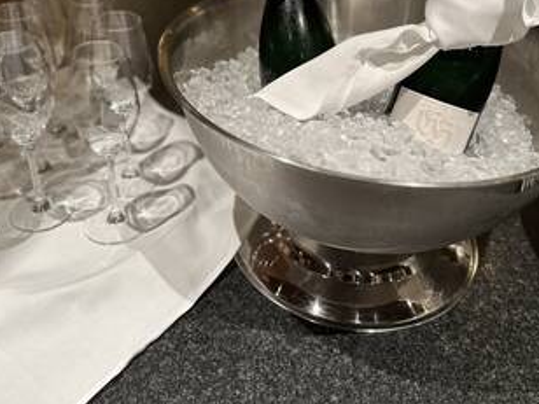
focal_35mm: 39
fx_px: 607
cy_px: 92
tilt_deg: -30.6
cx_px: 261
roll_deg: -2.1
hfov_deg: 47.9
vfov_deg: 35.8
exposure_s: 1/50
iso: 160
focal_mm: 6.86
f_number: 1.78
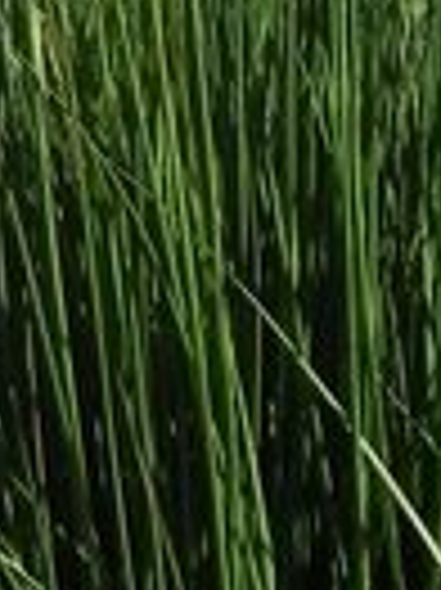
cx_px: 382
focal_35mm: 202
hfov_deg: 7.3
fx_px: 3437
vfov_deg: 9.3
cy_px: -531
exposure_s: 1/640
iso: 160
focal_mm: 5.9
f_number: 5
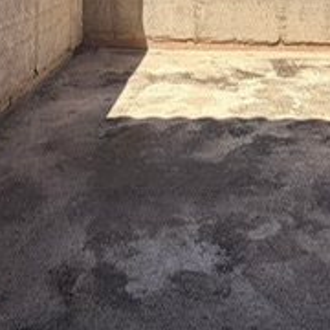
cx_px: 216
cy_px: -77
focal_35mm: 44
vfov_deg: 31.4
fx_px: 475
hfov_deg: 38.0
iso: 32
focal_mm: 2.22
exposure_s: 1/770
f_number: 2.2
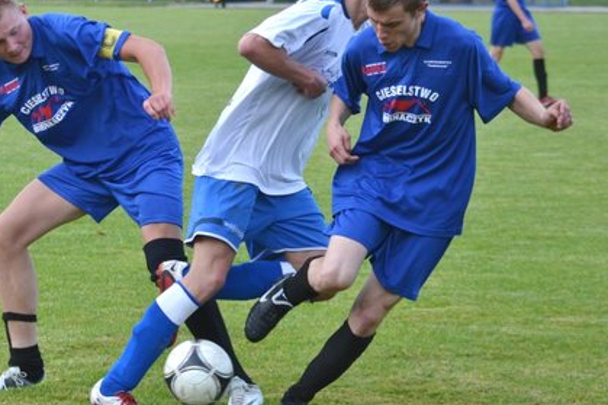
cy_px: 147
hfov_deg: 12.6
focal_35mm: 163
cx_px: 196
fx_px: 2752
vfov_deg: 8.4
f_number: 4
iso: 400
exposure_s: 1/800
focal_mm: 70
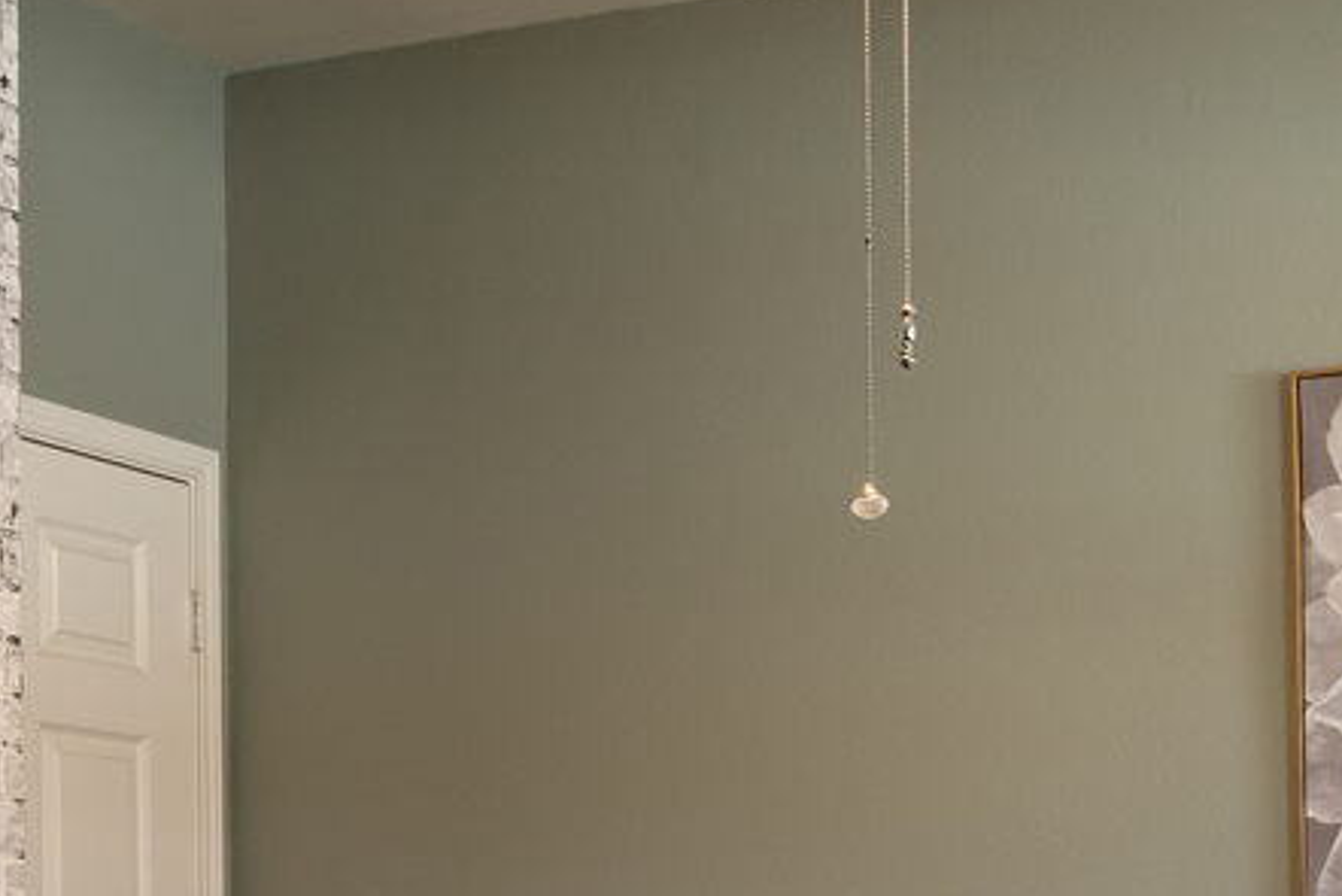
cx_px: 1017
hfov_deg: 26.0
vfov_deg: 17.0
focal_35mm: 77
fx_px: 2871
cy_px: 1039
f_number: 8
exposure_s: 1/1.67
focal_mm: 14
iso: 250
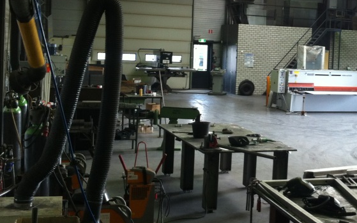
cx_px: 291
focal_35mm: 68
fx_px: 661
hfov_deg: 29.4
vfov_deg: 19.0
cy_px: 68
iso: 80
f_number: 2.8
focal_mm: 3.85
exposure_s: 1/15
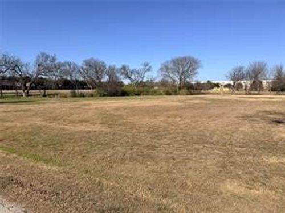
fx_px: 198
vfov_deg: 56.8
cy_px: 106
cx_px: 142
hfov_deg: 71.6
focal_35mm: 24
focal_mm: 6.76
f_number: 1.78
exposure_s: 1/6173
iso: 80
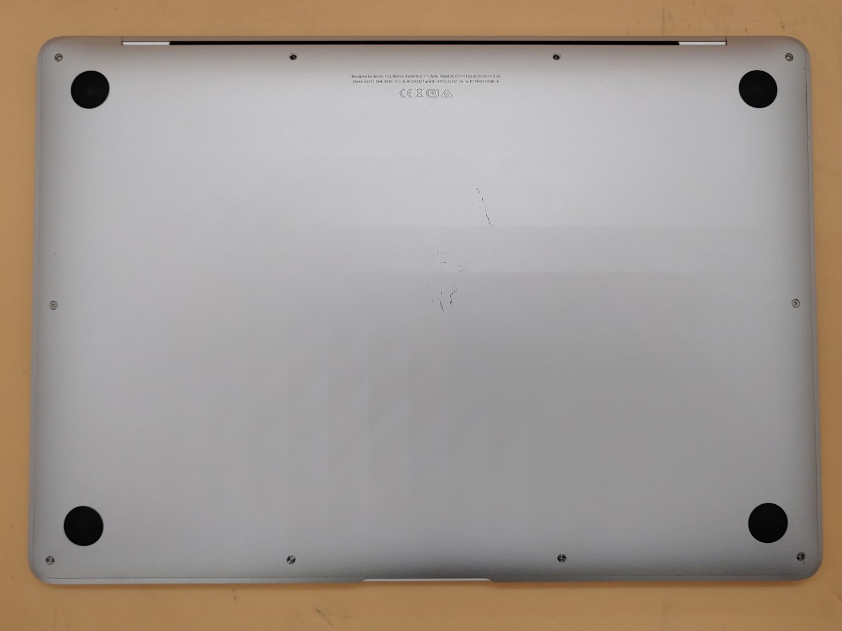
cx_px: 421
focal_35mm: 33
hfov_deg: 55.4
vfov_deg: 42.9
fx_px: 803
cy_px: 316
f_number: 1.8
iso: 50
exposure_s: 1/218
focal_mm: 4.36
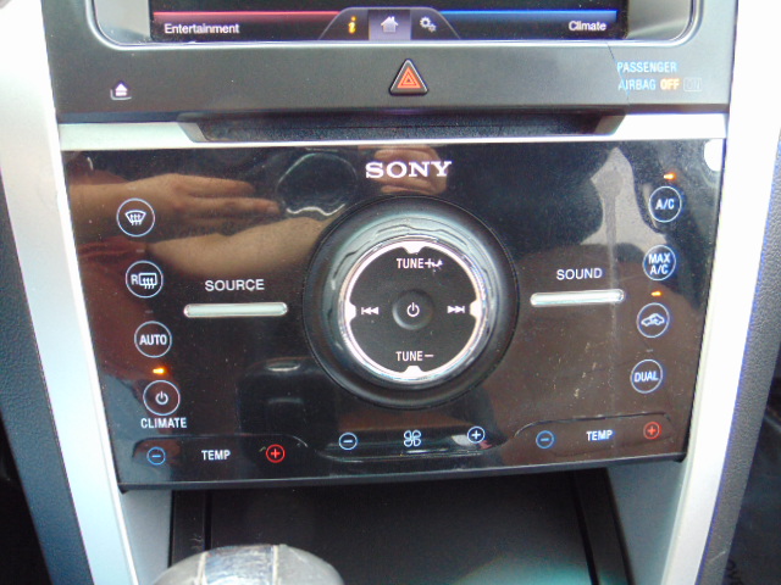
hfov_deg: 47.9
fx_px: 880
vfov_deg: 36.8
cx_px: 390
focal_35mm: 39
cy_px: 292
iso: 250
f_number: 3.3
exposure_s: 1/30
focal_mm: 6.9
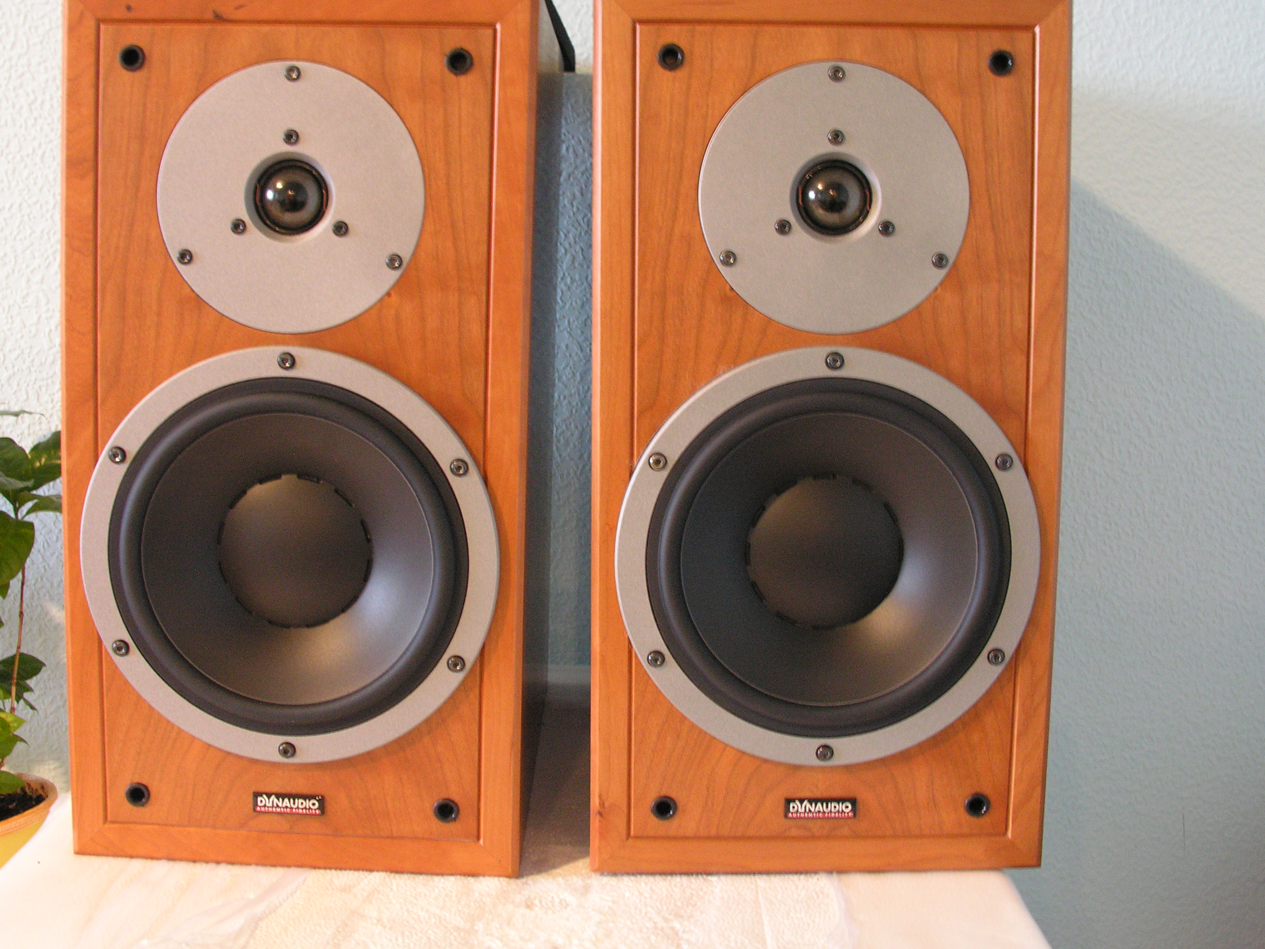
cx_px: 612
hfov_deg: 45.8
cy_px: 419
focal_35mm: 41
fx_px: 1498
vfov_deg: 35.1
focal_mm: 8.9
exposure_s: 1/1.5
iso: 200
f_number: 4
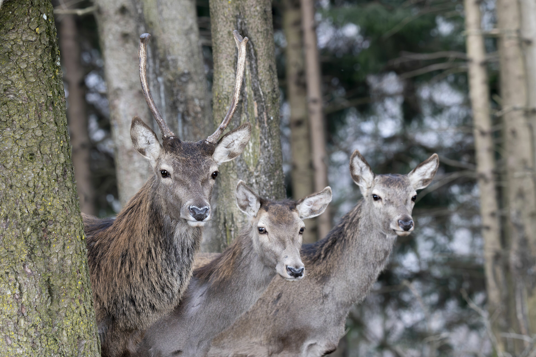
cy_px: 178
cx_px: 268
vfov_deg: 5.7
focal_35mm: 240
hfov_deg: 8.6
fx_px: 3571
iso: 2000
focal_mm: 240
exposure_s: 1/400
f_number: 8
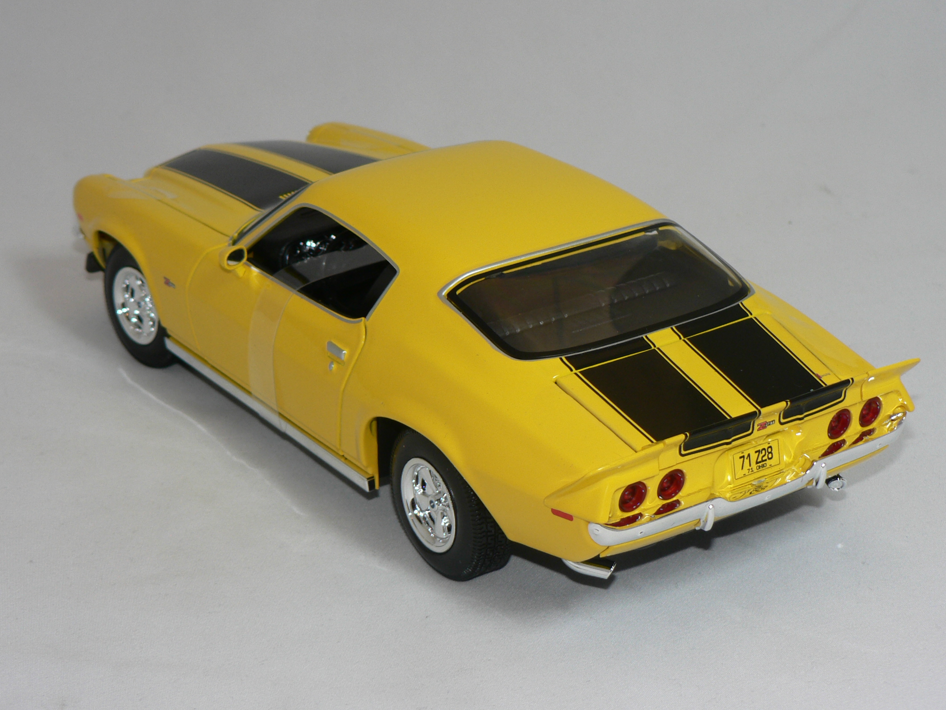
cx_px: 482
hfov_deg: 25.3
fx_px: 2104
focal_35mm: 77
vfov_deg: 19.1
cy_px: 376
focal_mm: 10.7
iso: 80
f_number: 3.2
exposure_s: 1/60
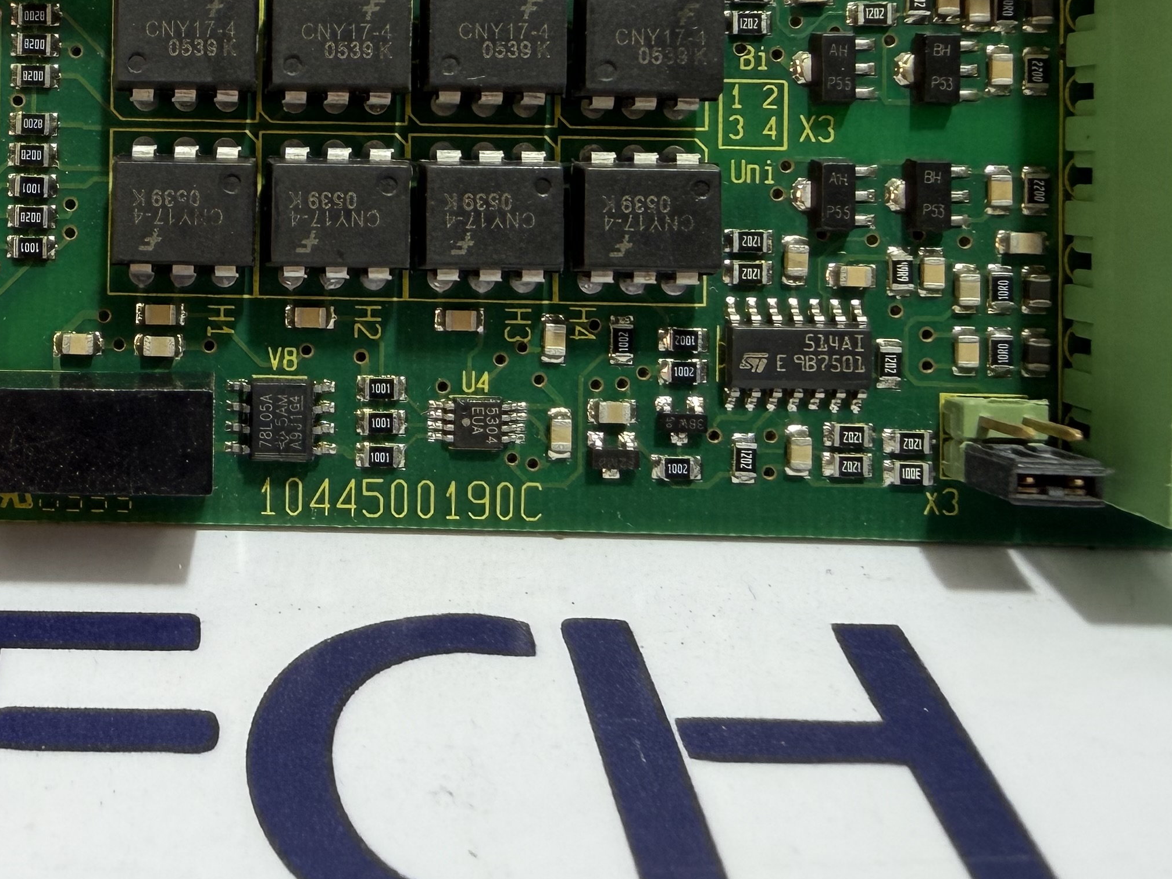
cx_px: 362
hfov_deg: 39.0
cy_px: 124
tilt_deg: -20.8
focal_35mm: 48
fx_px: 1625
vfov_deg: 29.3
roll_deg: +0.4
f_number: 2.2
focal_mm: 2.22
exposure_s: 1/100
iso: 125
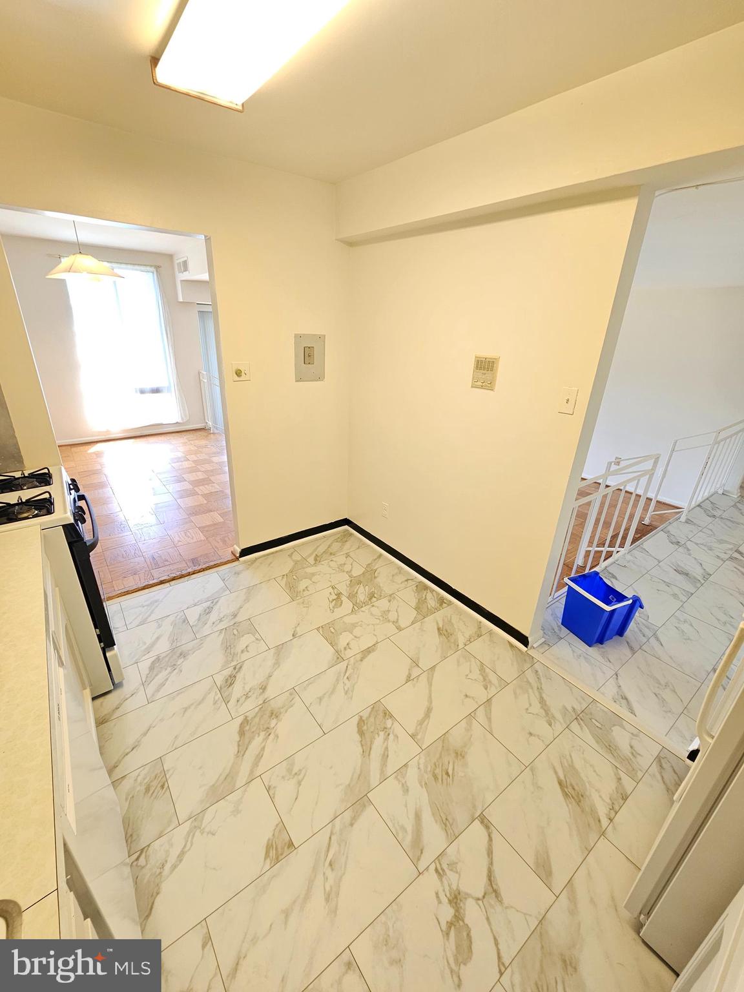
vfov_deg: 106.2
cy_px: 496
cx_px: 372
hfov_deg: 89.9
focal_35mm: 13
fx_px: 373
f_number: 2.2
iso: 100
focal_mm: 2.2
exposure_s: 1/60
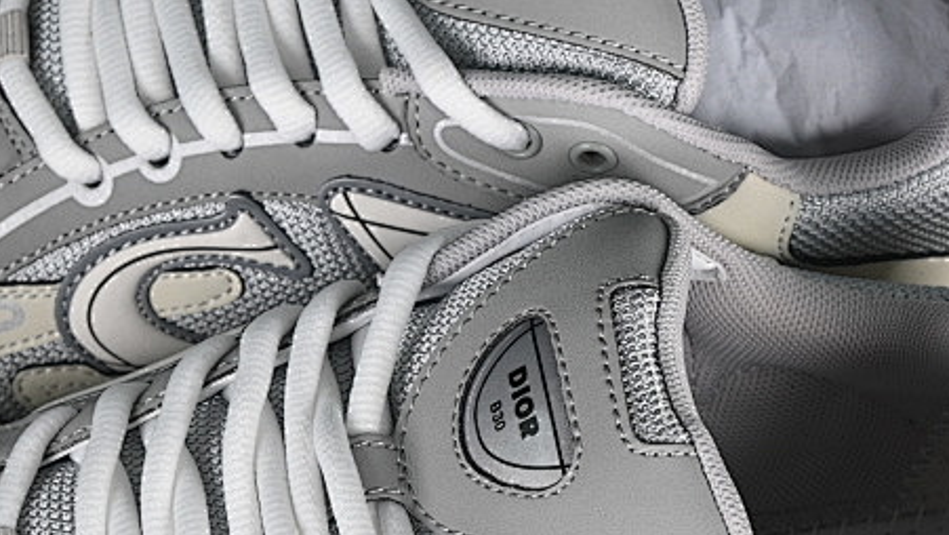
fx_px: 4732
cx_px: 412
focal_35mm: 188
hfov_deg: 11.4
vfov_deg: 6.5
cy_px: 402
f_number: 7.1
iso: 160
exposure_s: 1/60
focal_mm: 50
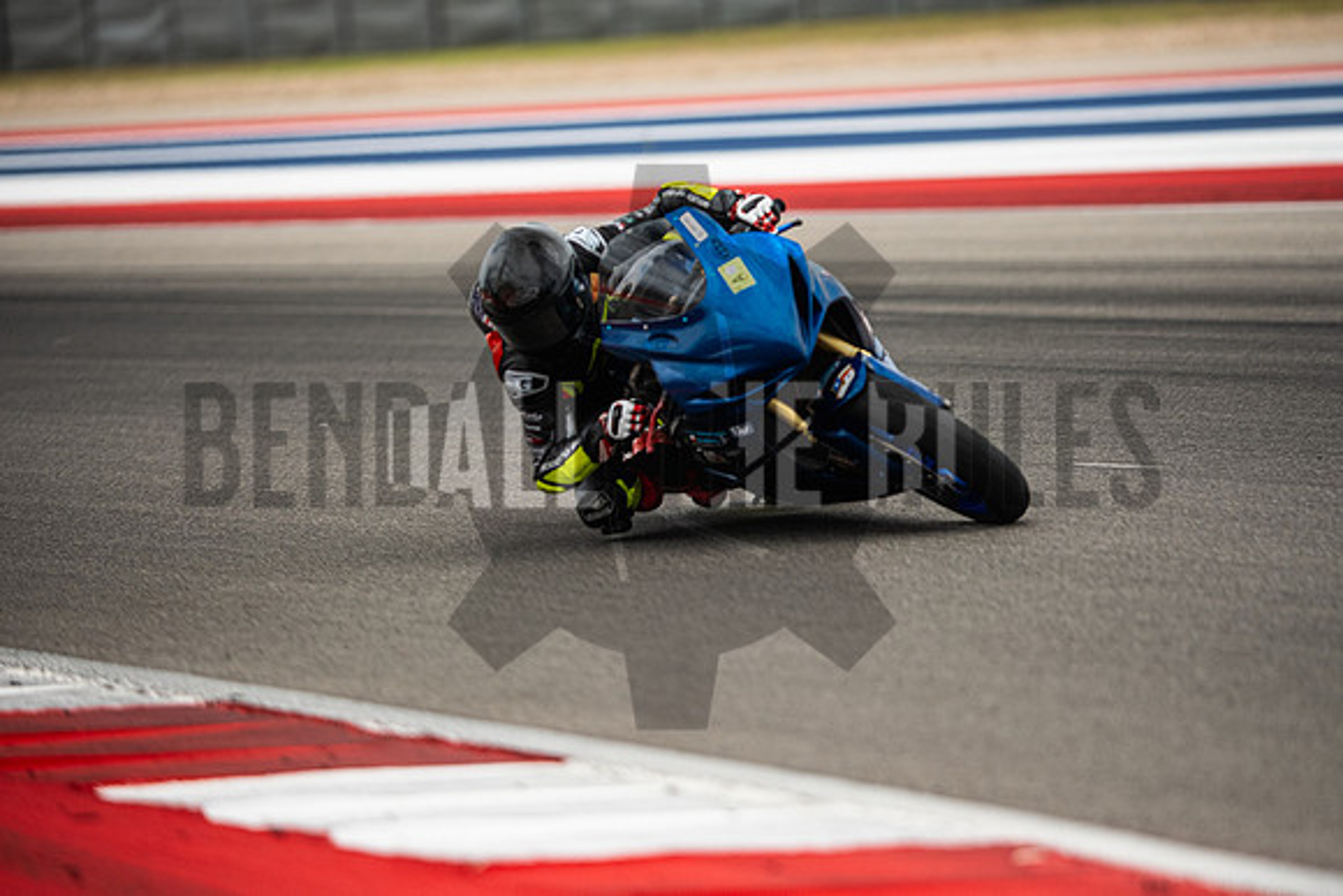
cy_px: 448
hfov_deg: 6.9
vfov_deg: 4.6
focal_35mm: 300
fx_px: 11194
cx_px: 672
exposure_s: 1/5000
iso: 500
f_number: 2
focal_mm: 200
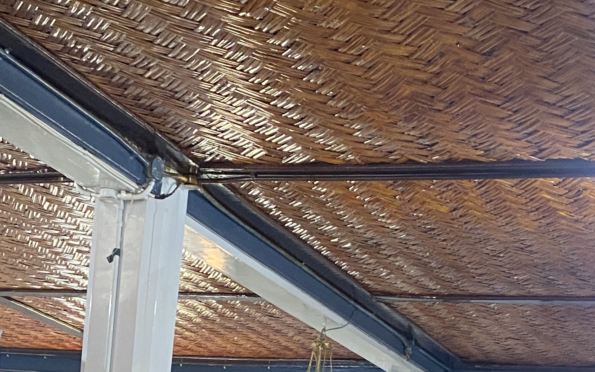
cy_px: 627
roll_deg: -5.4
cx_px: 238
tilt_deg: -2.2
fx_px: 1362
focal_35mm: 84
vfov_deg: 14.1
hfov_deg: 24.6
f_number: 1.8
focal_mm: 4.25
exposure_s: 1/33
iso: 400
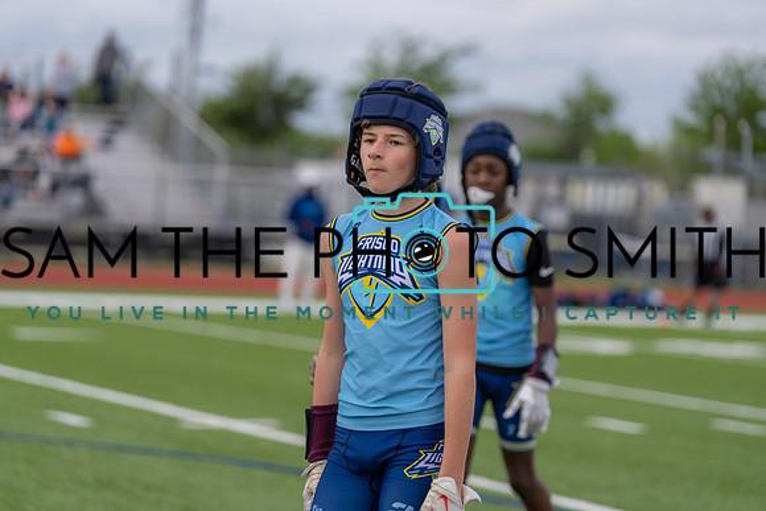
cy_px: 256
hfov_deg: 15.9
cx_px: 383
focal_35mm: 129
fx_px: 2745
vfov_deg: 10.6
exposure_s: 1/1250
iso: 100
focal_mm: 129
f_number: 2.8
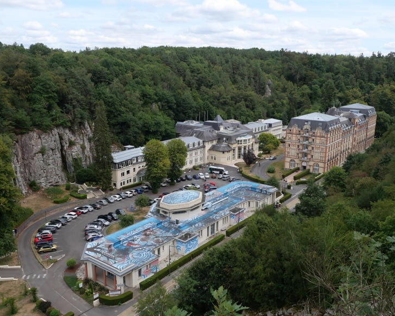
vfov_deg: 45.8
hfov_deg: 55.6
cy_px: 161
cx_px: 200
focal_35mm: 32
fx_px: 374
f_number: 7.1
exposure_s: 1/320
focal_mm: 15
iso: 200
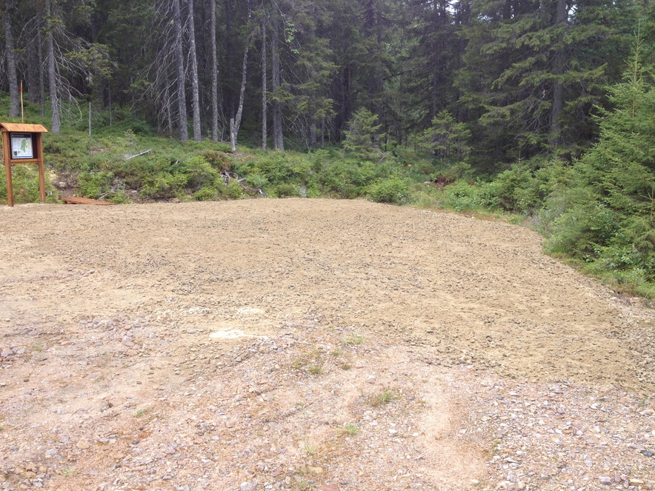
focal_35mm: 38
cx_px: 321
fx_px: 719
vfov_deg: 37.7
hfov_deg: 49.0
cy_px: 240
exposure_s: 1/213
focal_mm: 4.28
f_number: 2.4
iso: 50
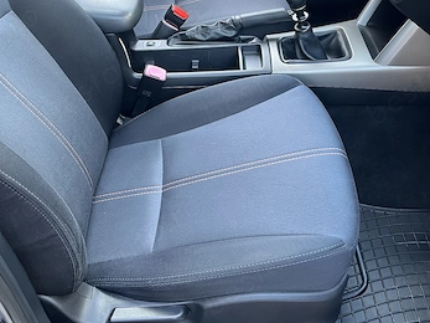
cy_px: 82
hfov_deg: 42.1
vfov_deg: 31.6
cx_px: 218
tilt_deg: -35.0
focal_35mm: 45
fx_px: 559
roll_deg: -0.3
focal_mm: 5.1
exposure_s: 1/74
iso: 125
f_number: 1.6
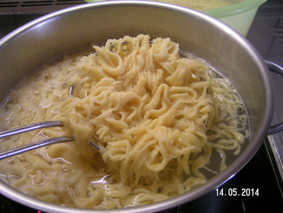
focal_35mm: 38
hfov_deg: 49.0
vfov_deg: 37.7
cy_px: 106
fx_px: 311
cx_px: 142
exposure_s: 1/15
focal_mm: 5.8
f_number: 2.8
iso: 200
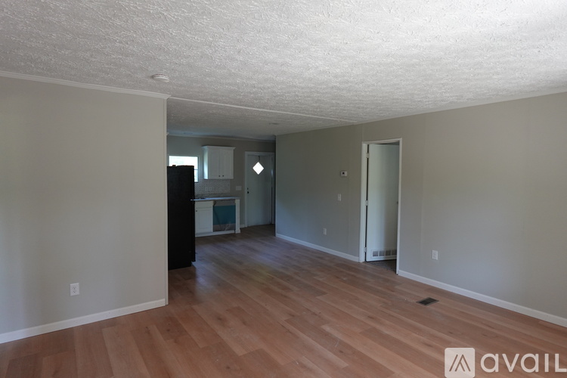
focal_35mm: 20
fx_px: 315
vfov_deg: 61.9
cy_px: 189
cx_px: 284
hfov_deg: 84.0
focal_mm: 7.6
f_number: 2
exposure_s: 1/80
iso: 250
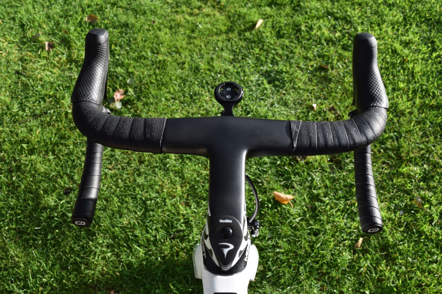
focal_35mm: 36
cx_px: 221
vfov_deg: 36.9
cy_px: 147
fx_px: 442
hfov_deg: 53.1
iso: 250
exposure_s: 1/250
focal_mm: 24
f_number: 8
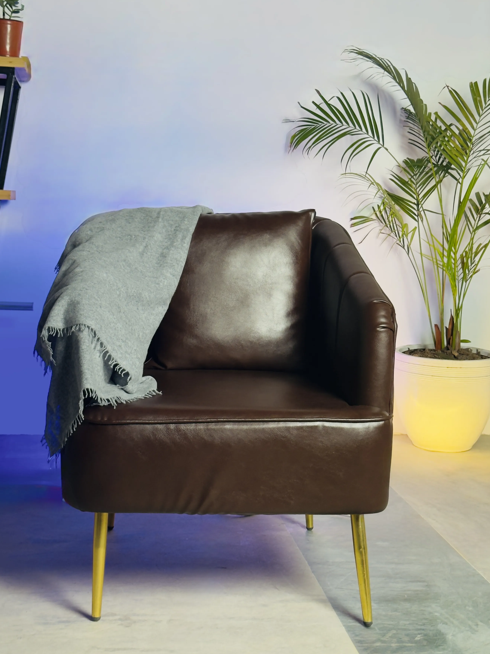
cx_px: 213
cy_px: 317
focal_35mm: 55
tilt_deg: -6.6
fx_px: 1038
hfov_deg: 26.5
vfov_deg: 34.9
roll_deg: -1.4
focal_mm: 6.76
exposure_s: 1/100
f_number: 1.78
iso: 100
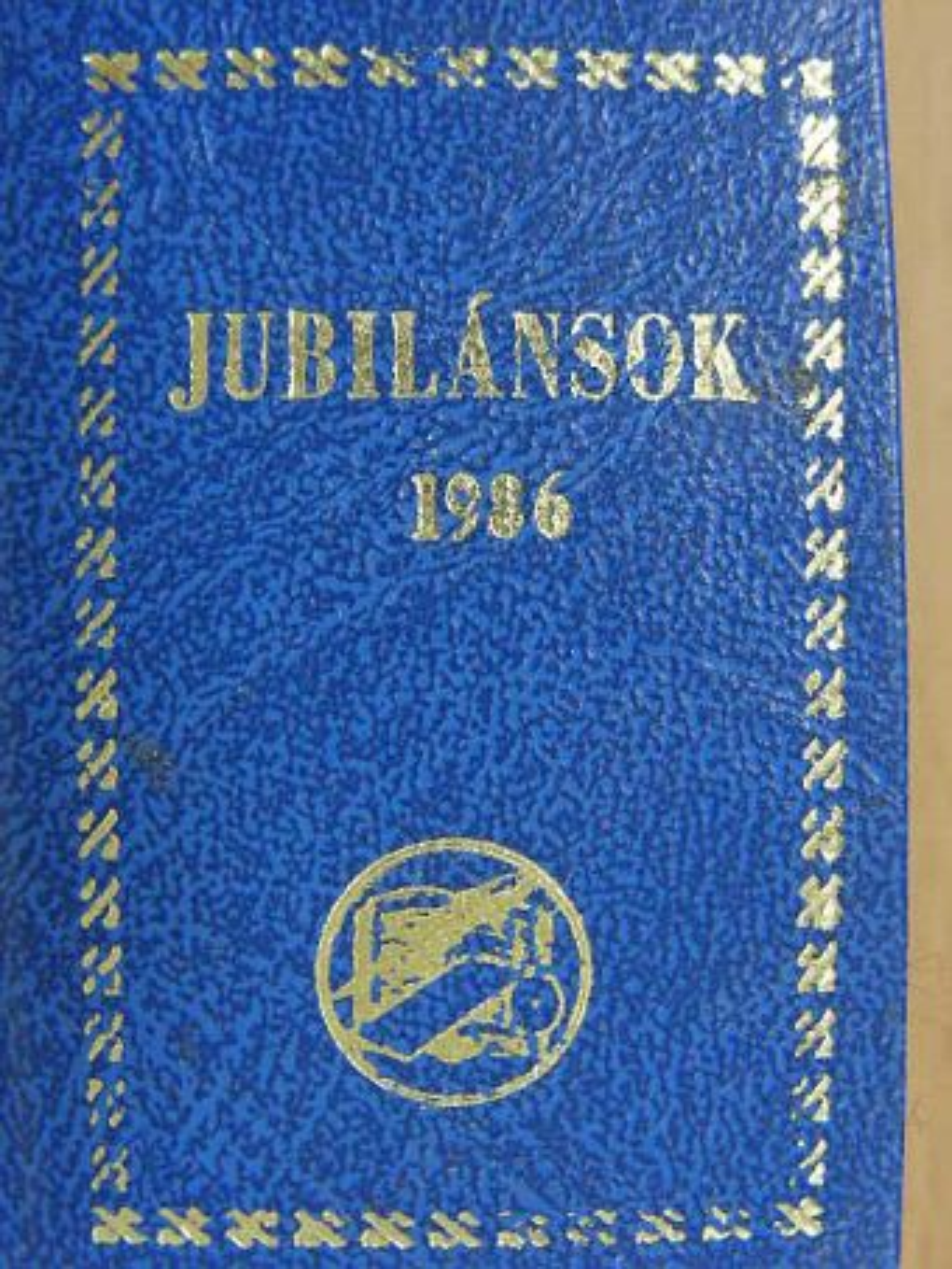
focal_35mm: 53
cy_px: 634
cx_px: 476
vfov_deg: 36.2
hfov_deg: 27.5
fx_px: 1943
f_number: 3.5
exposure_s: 1/15
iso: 200
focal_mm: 8.8
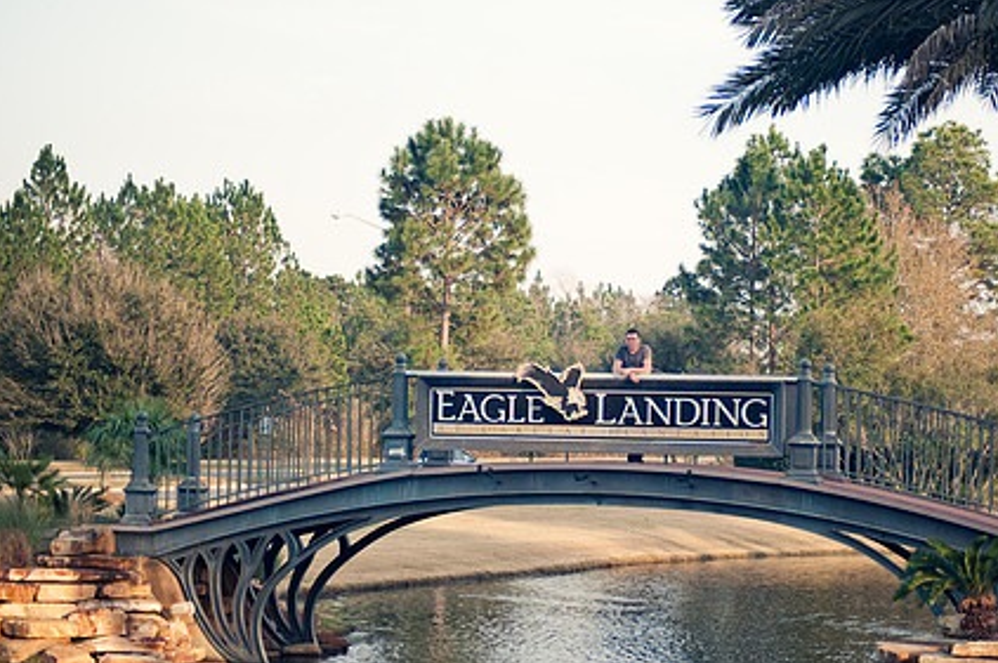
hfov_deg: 21.2
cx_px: 630
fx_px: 2658
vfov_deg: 14.2
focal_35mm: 96
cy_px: 314
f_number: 4
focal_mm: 70
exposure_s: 1/200
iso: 200
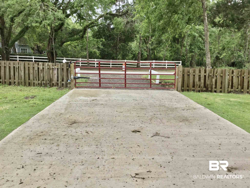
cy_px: 94
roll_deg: -0.1
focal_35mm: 31
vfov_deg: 45.4
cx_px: 125
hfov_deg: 58.4
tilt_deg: -9.2
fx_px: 224
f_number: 2.4
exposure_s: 1/418
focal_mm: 3.3
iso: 25
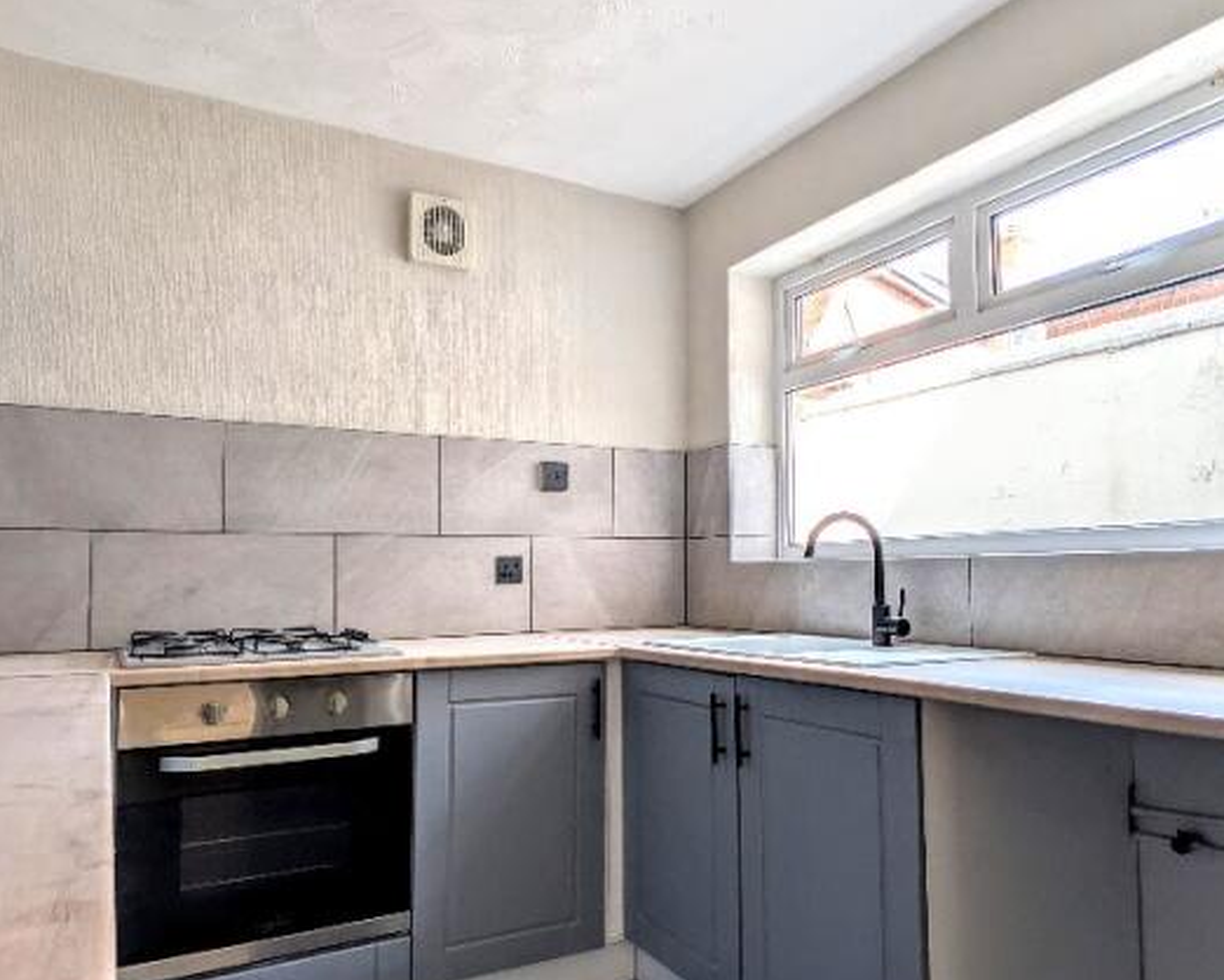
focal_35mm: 23
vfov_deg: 60.9
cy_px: 519
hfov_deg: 72.6
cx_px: 614
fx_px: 834
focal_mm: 2.02
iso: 47
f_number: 1.7
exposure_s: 1/188
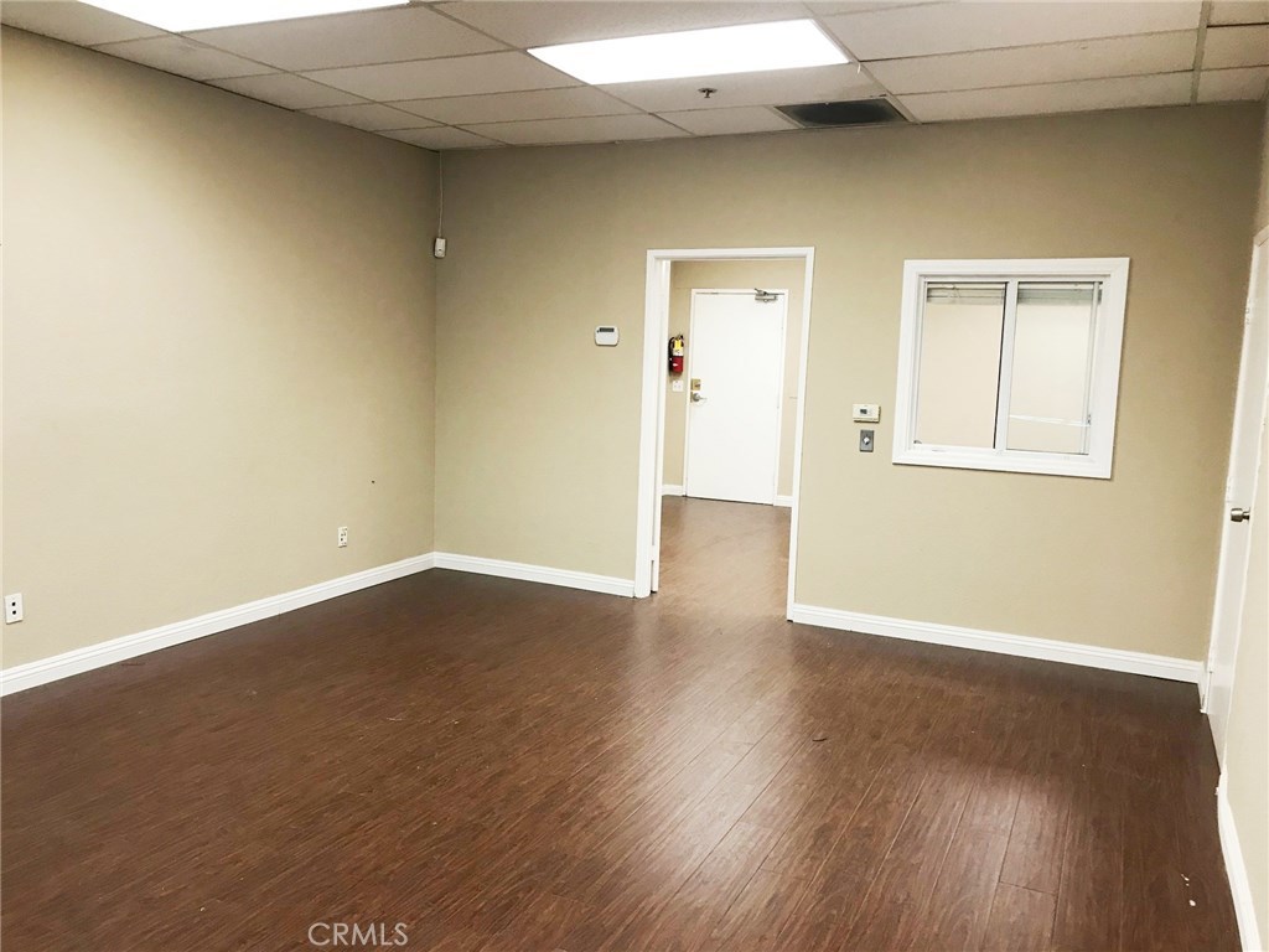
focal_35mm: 28
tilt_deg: -8.4
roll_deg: -2.1
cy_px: 476
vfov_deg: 49.7
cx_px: 634
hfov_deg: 63.4
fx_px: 1026
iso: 40
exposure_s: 1/24
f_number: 1.8
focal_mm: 3.99
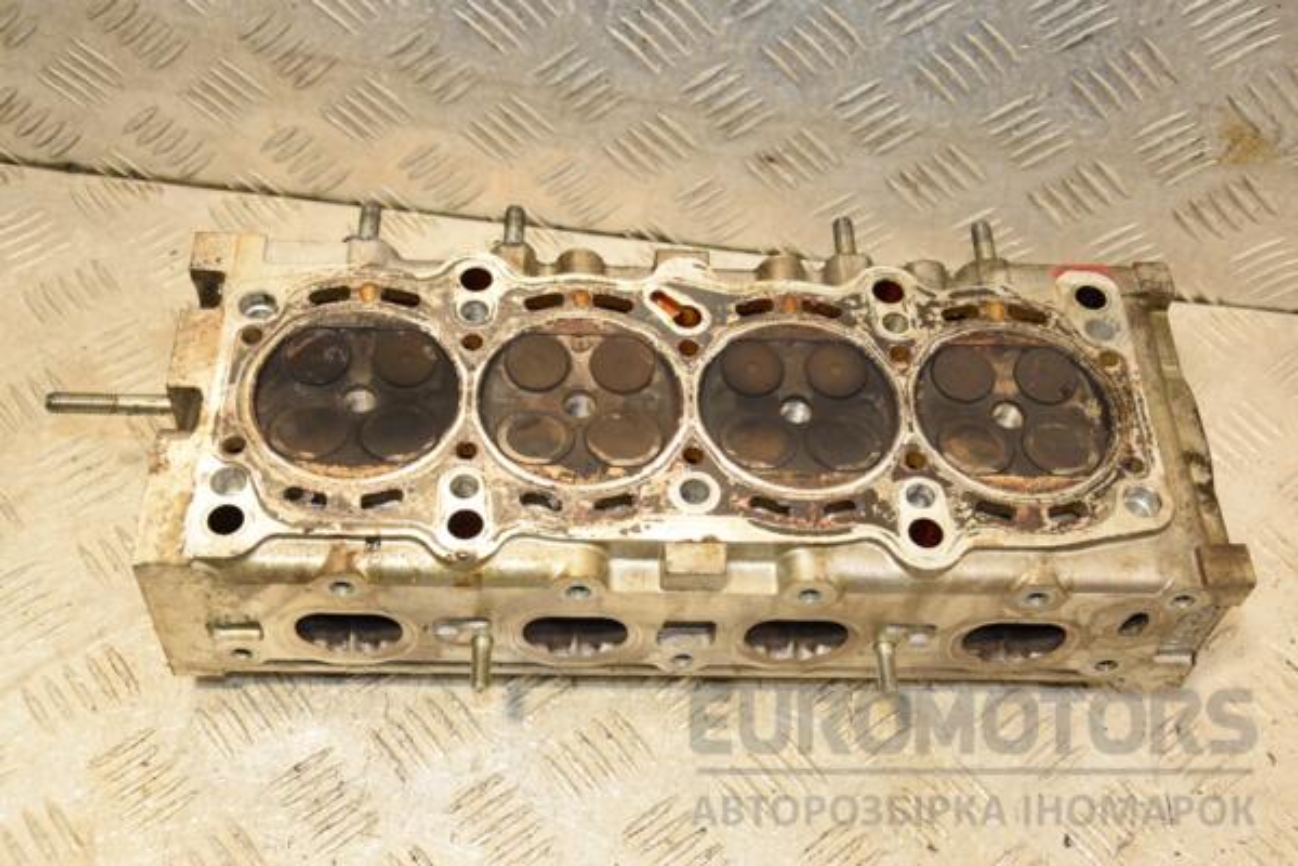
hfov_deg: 43.6
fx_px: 1622
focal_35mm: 45
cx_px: 649
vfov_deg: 29.9
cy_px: 433
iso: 800
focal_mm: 30
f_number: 5.6
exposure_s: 1/200
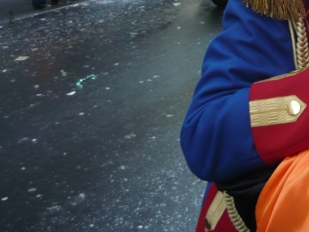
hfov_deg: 27.3
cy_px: 13
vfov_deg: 21.3
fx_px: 598
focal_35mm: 67
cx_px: 308
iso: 200
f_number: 2.8
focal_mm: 5.5
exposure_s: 1/200
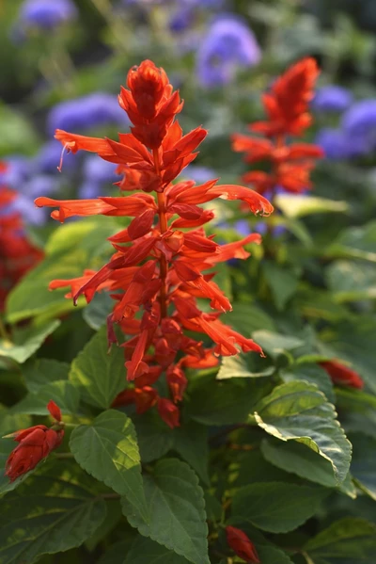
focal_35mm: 60
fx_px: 939
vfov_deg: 33.4
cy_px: 282
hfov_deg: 22.6
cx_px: 188
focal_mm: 60
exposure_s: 1/60
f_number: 5.6
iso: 100
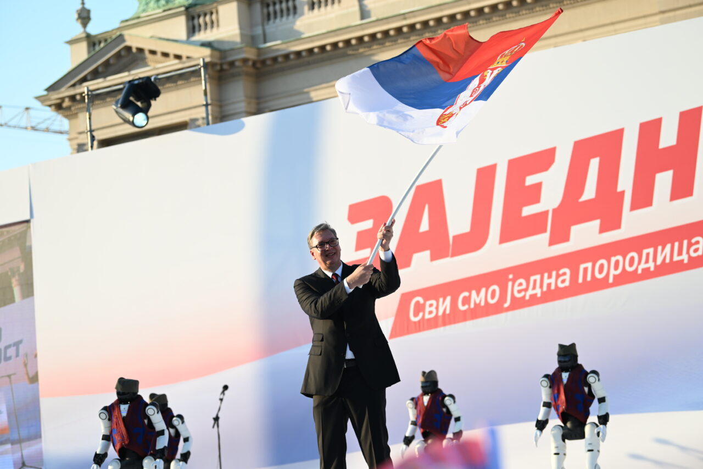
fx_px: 1855
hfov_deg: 21.5
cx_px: 352
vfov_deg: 14.4
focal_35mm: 95
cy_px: 234
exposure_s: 1/800
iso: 200
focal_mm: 95
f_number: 4
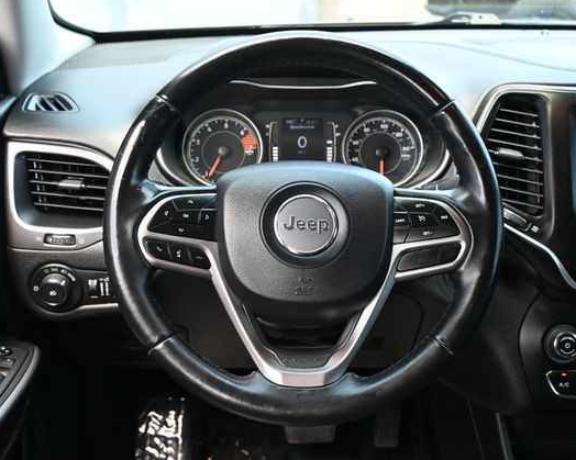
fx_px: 806
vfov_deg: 31.9
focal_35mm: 47
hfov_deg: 39.3
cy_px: 231
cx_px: 306
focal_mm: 27.5
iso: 1100
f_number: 4.5
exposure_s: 1/125
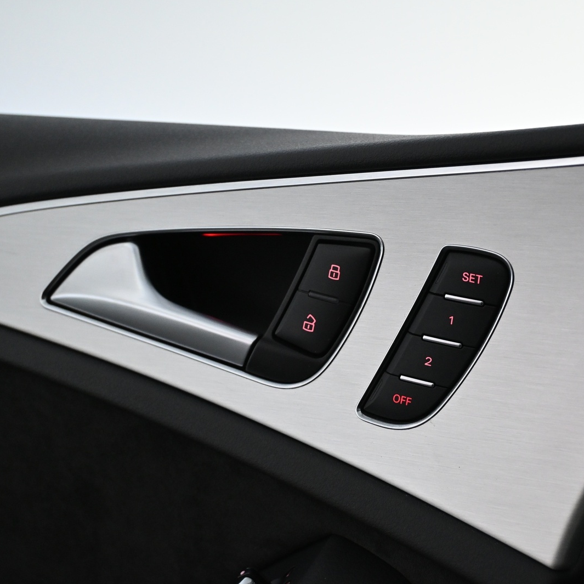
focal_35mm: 53
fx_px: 1018
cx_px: 433
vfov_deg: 32.0
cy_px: 289
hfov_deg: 31.5
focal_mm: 27.5
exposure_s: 1/125
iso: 2500
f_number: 4.5
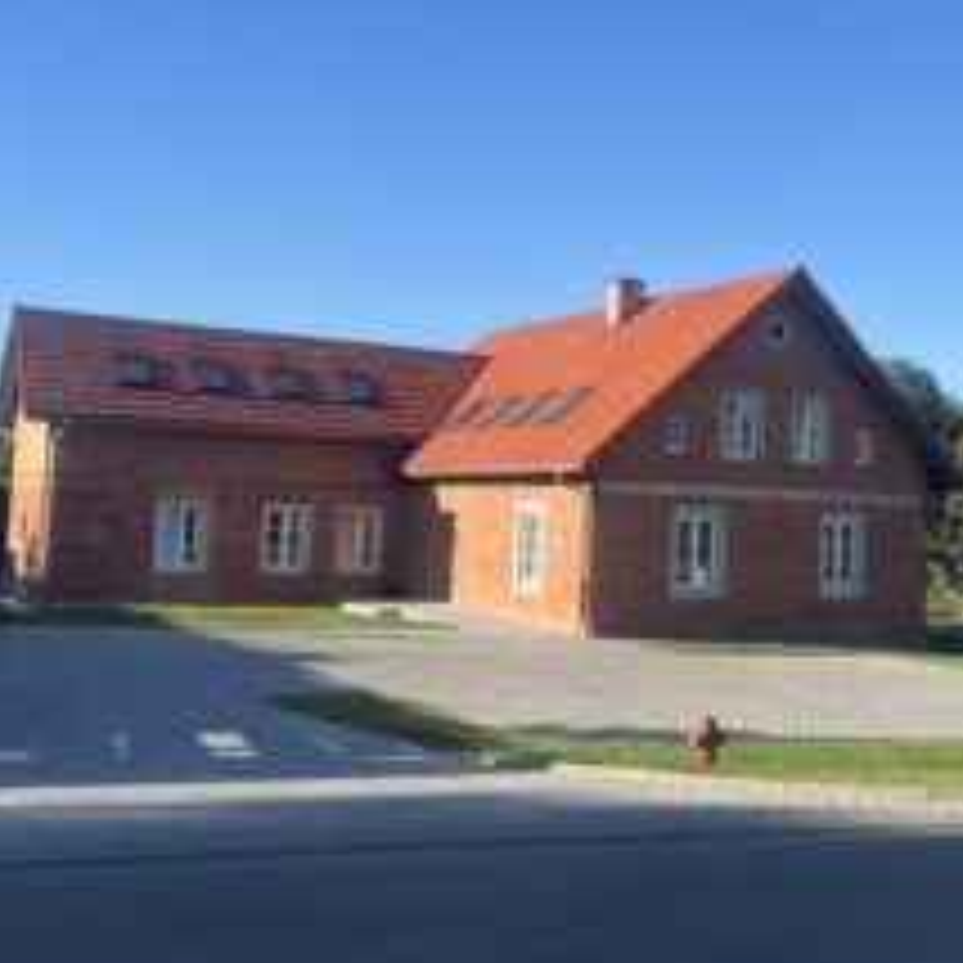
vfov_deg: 39.1
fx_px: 1353
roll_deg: -1.1
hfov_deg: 38.0
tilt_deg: +4.7
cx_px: 747
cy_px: 414
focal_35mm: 43
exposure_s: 1/2404
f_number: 1.5
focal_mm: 5.7
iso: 50
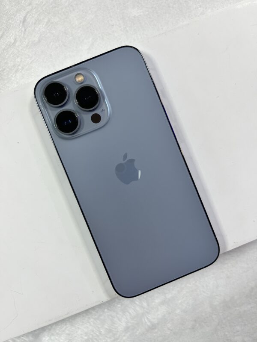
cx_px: 128
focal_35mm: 26
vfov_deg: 67.3
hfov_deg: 53.1
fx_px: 257
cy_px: 171
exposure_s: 1/120
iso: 80
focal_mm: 5.1
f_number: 1.6
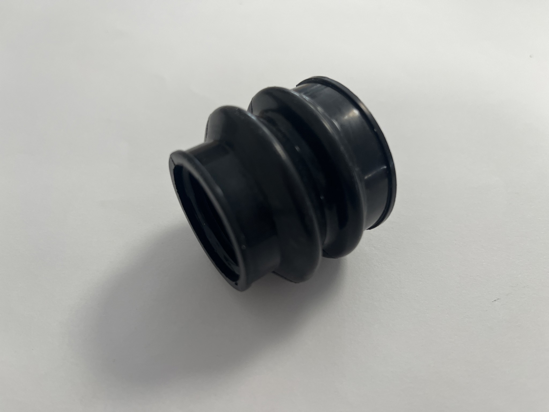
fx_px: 412
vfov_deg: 53.1
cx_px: 274
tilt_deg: -51.0
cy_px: 206
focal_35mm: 26
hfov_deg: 67.3
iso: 125
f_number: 1.6
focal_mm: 5.1
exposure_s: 1/100
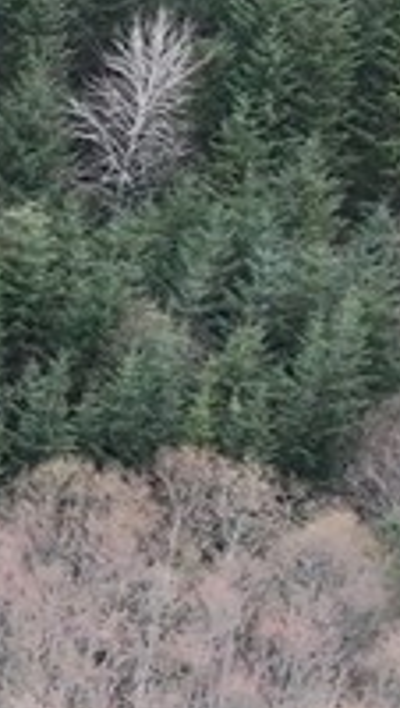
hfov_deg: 4.1
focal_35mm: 209
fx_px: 3928
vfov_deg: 10.3
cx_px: -2319
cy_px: 149
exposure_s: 1/1250
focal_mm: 12.29
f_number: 2.8
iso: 280
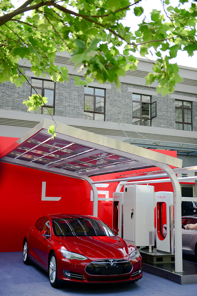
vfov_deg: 43.6
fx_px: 369
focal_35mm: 45
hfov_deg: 29.9
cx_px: 98
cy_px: 148
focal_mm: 45
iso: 250
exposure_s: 1/1250
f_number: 2.8
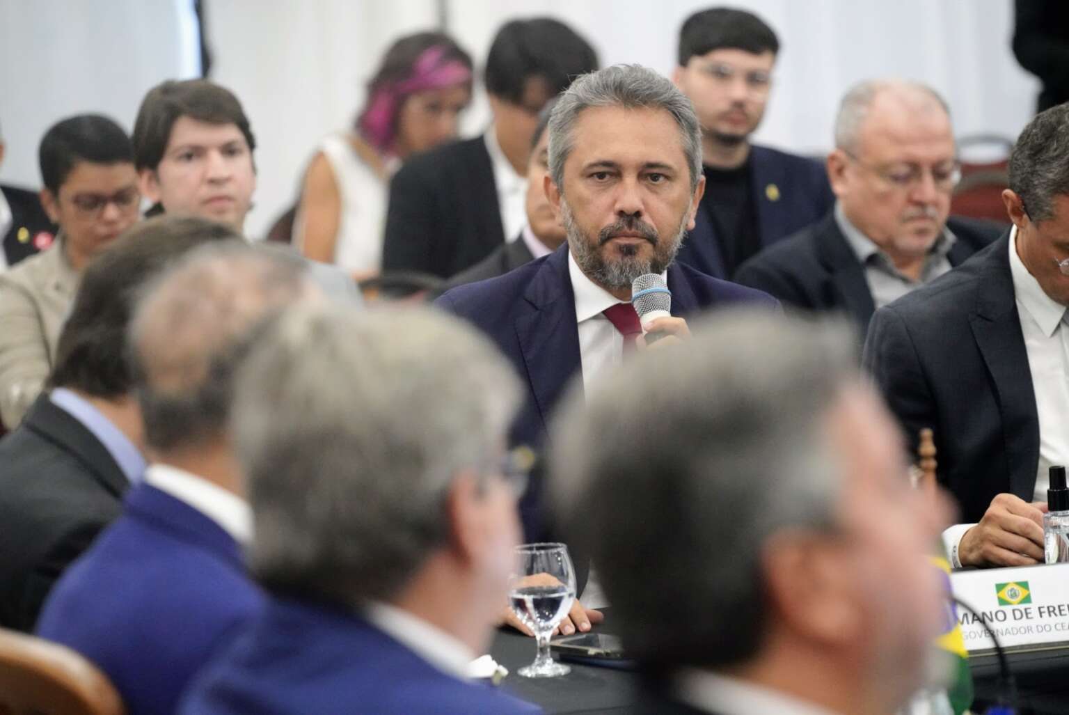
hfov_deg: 11.0
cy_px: 358
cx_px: 534
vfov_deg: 7.4
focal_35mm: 186
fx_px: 5528
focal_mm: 186
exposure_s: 1/125
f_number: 4
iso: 8000
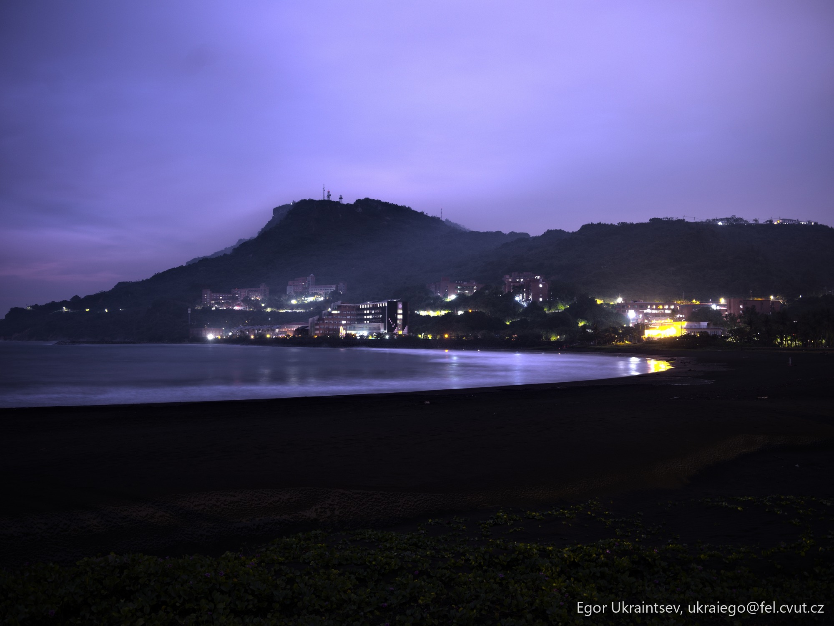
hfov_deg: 60.0
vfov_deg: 46.8
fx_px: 723
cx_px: 417
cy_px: 313
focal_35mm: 30
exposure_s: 17
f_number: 5.6
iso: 100
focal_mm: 37.6
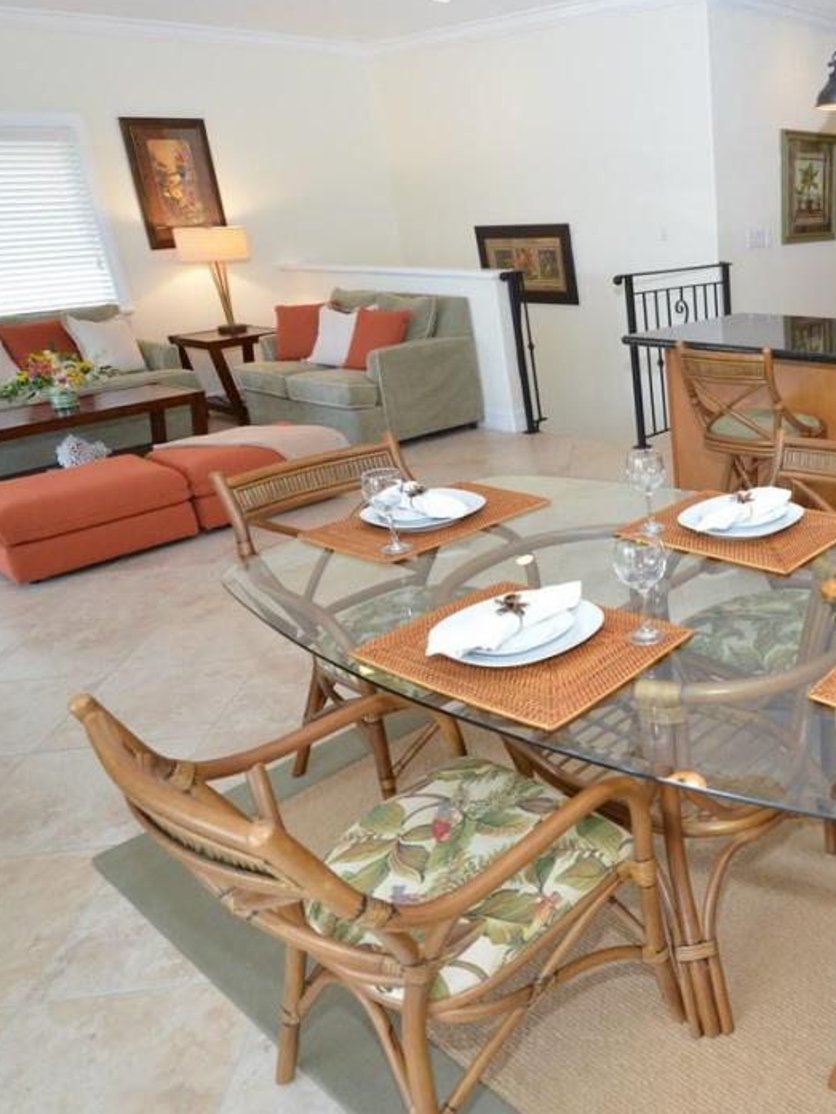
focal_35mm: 27
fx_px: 869
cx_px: 782
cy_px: 555
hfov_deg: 45.5
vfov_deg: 65.3
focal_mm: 17
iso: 900
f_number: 7.1
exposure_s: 1/60
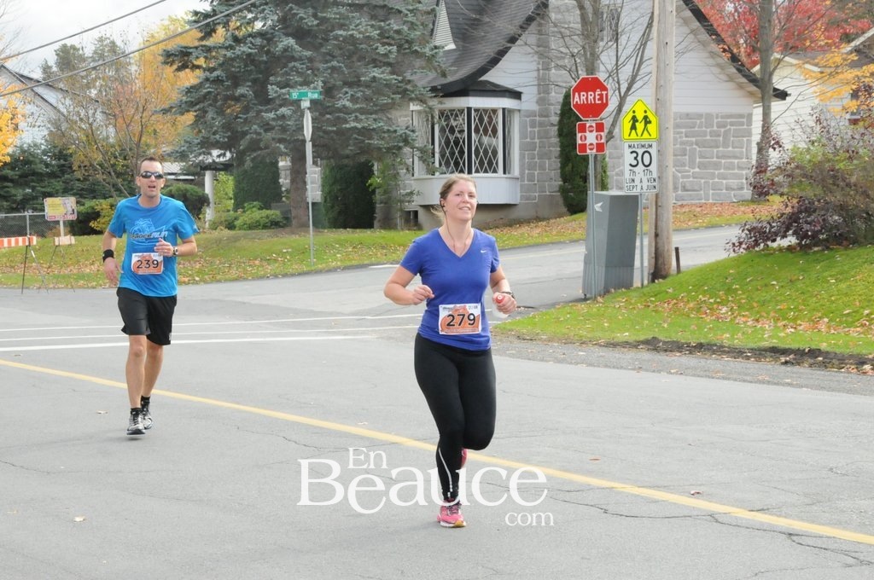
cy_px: 290
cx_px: 437
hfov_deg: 23.4
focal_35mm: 87
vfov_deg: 15.7
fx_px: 2109
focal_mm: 58
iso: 2500
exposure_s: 1/500
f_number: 11
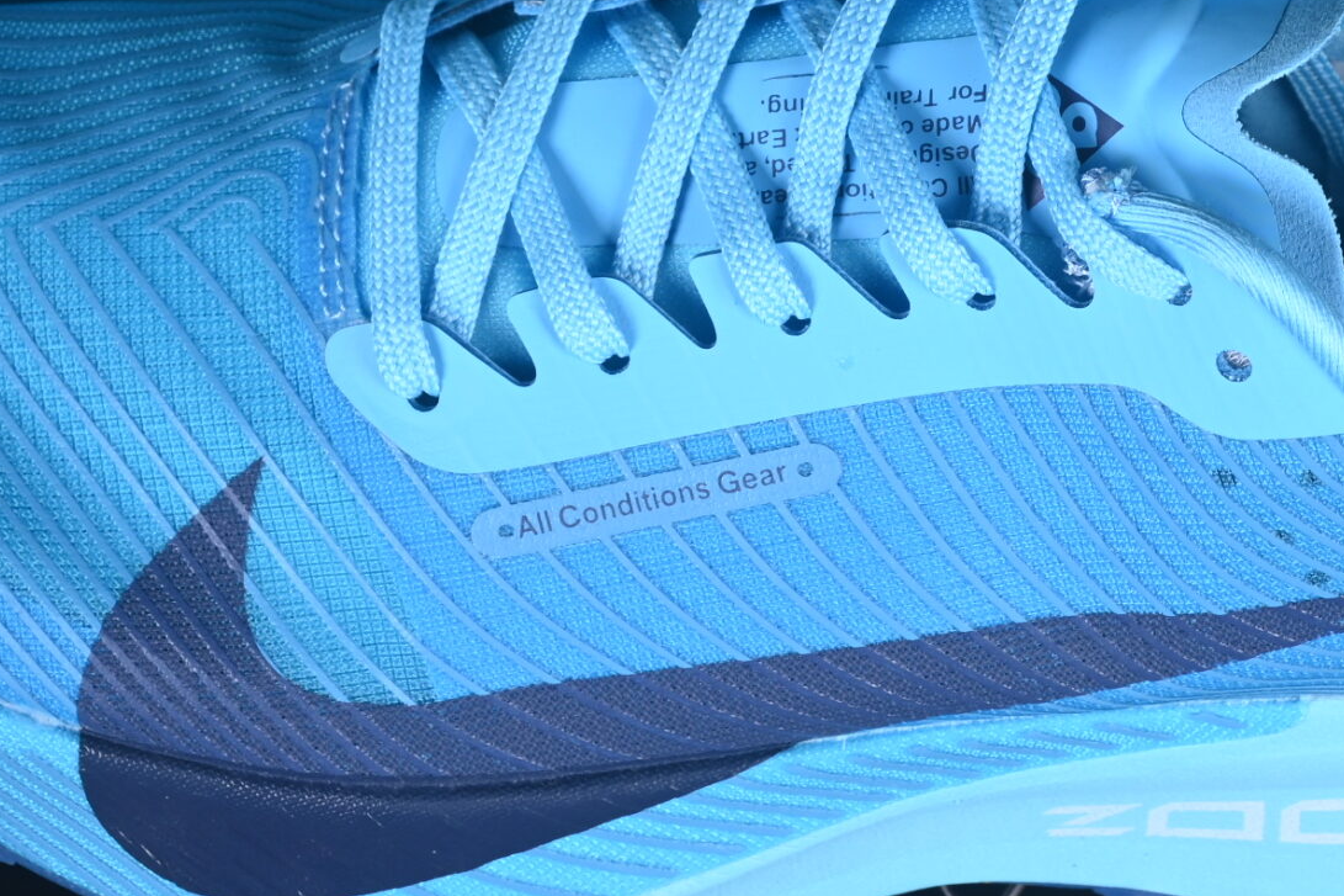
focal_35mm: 176
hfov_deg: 11.7
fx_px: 6569
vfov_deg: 7.8
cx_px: 848
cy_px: 87
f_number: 7.1
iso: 160
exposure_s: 1/80
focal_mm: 50
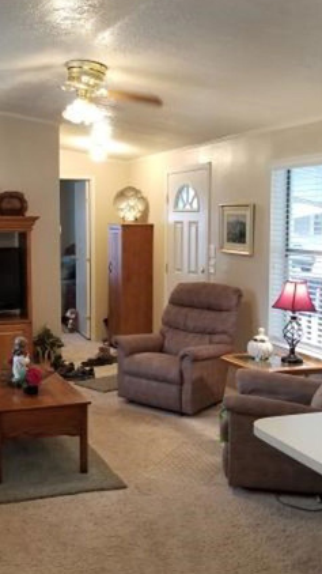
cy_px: 286
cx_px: 86
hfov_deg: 27.4
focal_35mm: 43
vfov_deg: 47.4
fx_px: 653
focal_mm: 4.3
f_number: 1.7
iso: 160
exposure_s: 1/30
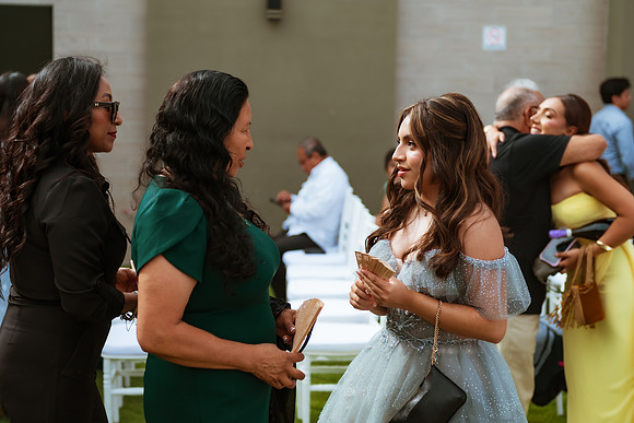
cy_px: 212
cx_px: 317
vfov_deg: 22.6
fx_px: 1057
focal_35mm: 60
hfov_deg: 33.4
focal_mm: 60
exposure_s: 1/1250
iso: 100
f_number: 2.8
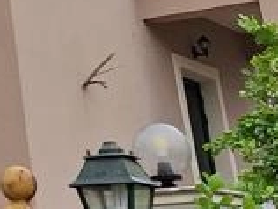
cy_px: -181
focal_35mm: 149
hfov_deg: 11.3
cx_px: -361
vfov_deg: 9.5
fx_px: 1198
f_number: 1.8
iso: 40
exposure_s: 1/247
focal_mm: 5.54
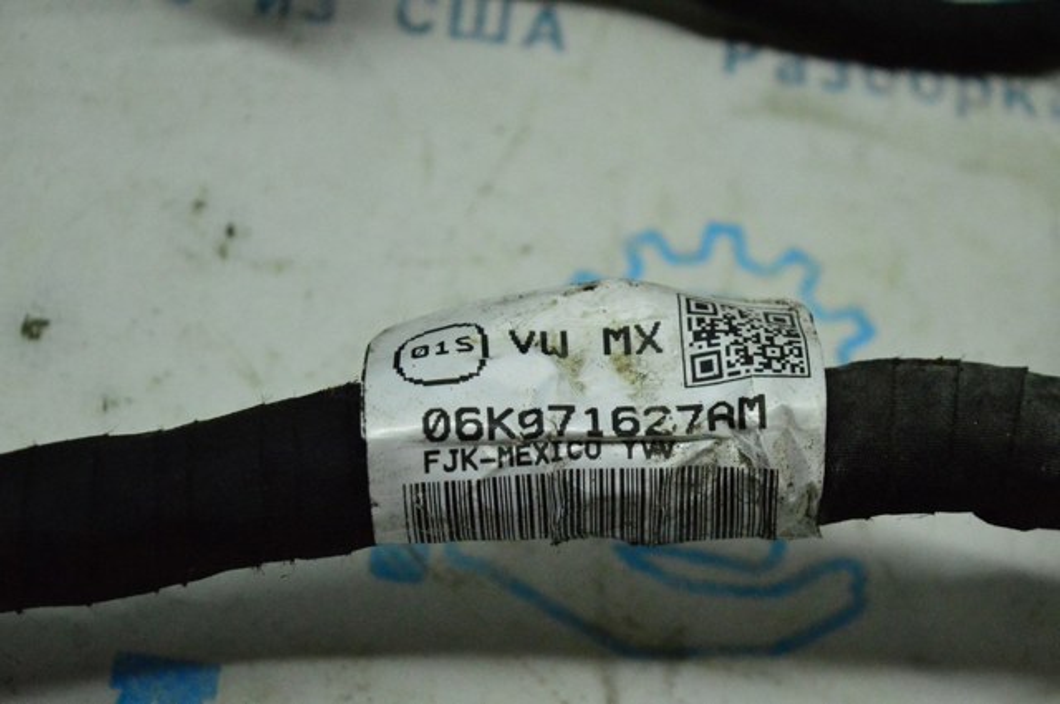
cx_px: 530
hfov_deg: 24.6
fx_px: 2426
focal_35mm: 82
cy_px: 352
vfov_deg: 16.5
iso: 6400
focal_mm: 55
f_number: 5.6
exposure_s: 1/800
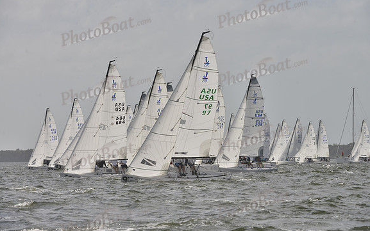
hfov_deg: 8.5
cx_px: 185
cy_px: 113
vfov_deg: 5.3
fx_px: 2481
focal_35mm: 246
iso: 400
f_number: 11
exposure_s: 1/1250
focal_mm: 240
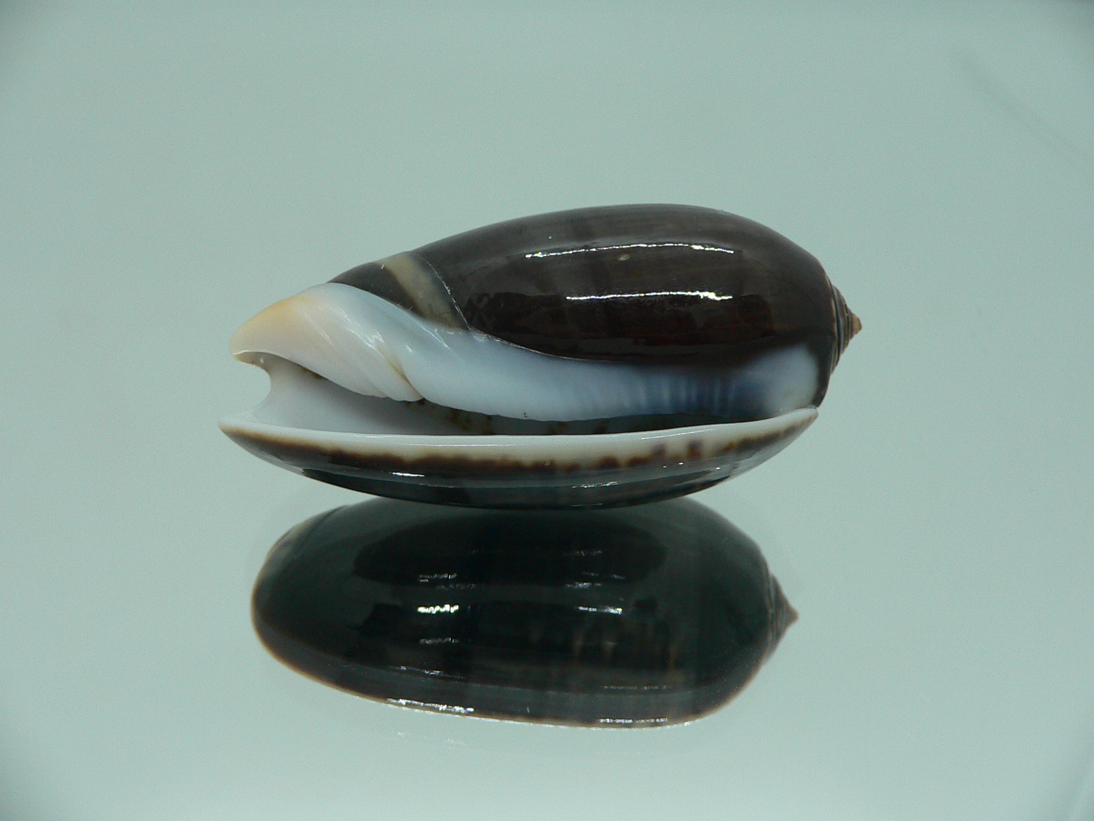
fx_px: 1138
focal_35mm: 36
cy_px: 402
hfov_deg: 51.4
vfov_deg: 39.7
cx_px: 539
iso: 100
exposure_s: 1/60
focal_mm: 4.6
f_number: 2.8
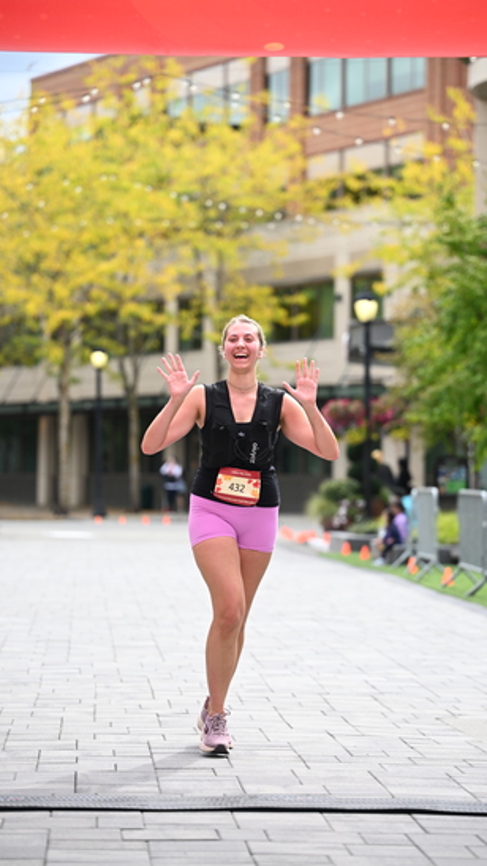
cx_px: 262
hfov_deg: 10.0
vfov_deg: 17.7
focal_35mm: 121
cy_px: 433
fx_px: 2780
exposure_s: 1/2500
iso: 640
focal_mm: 115
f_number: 2.8
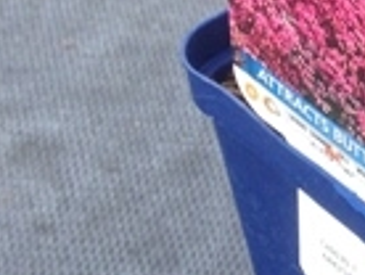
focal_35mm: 153
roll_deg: -2.8
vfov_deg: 9.7
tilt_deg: -41.9
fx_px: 1616
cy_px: 103
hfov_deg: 11.9
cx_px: 648
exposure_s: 1/193
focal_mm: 4.12
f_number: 2.4
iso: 50
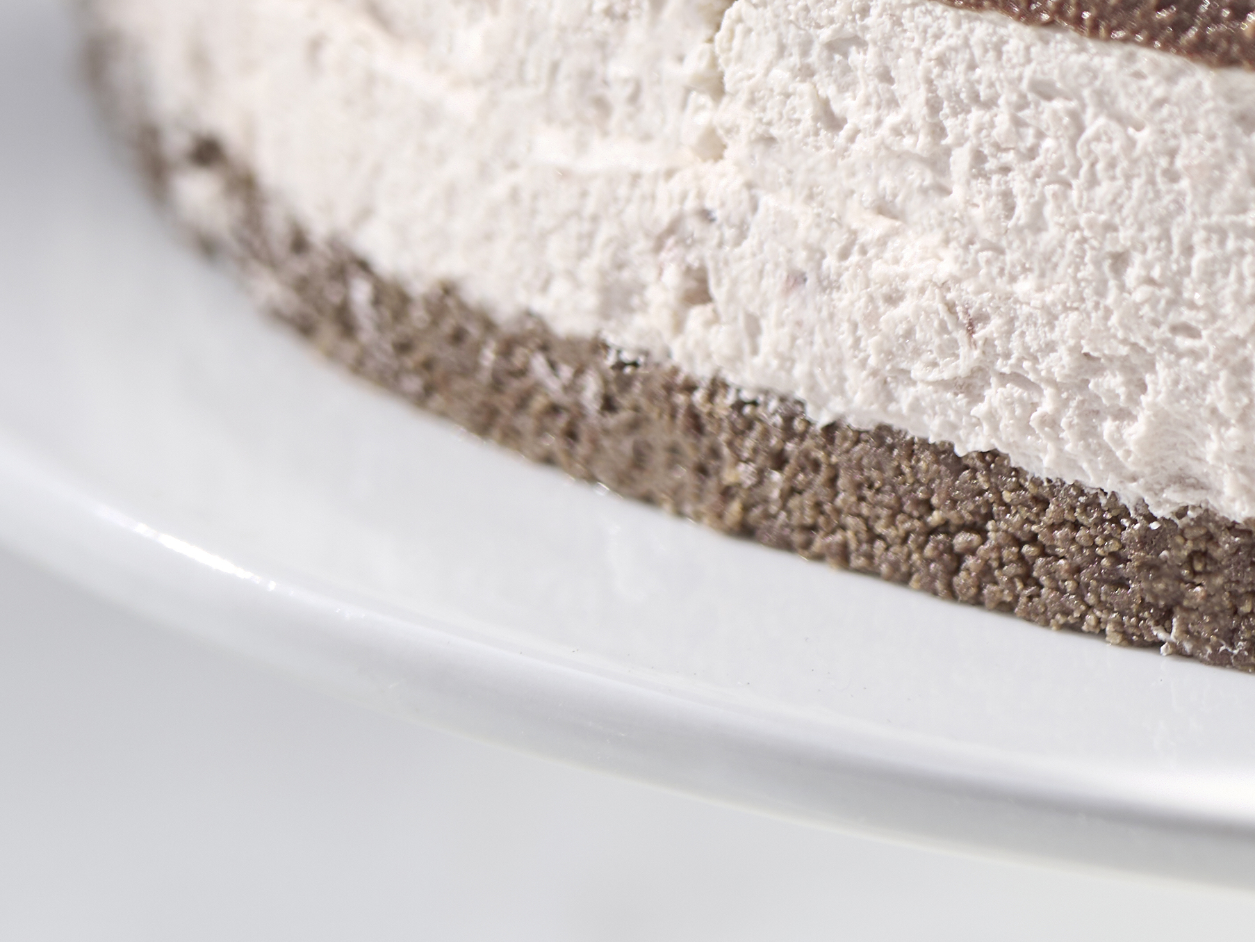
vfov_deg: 2.2
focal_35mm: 683
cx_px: 2331
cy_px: 58
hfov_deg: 2.9
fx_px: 24765
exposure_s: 1/1250
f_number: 2.8
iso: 160
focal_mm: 135
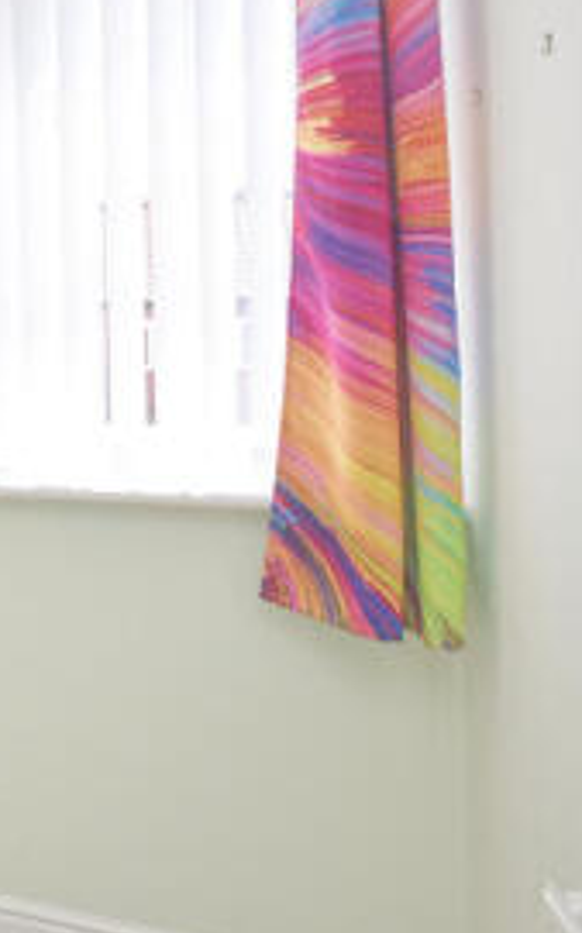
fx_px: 940
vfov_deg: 52.2
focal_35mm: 37
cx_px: -350
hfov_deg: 24.3
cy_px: 346
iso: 400
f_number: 7.1
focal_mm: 10
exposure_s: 1/200
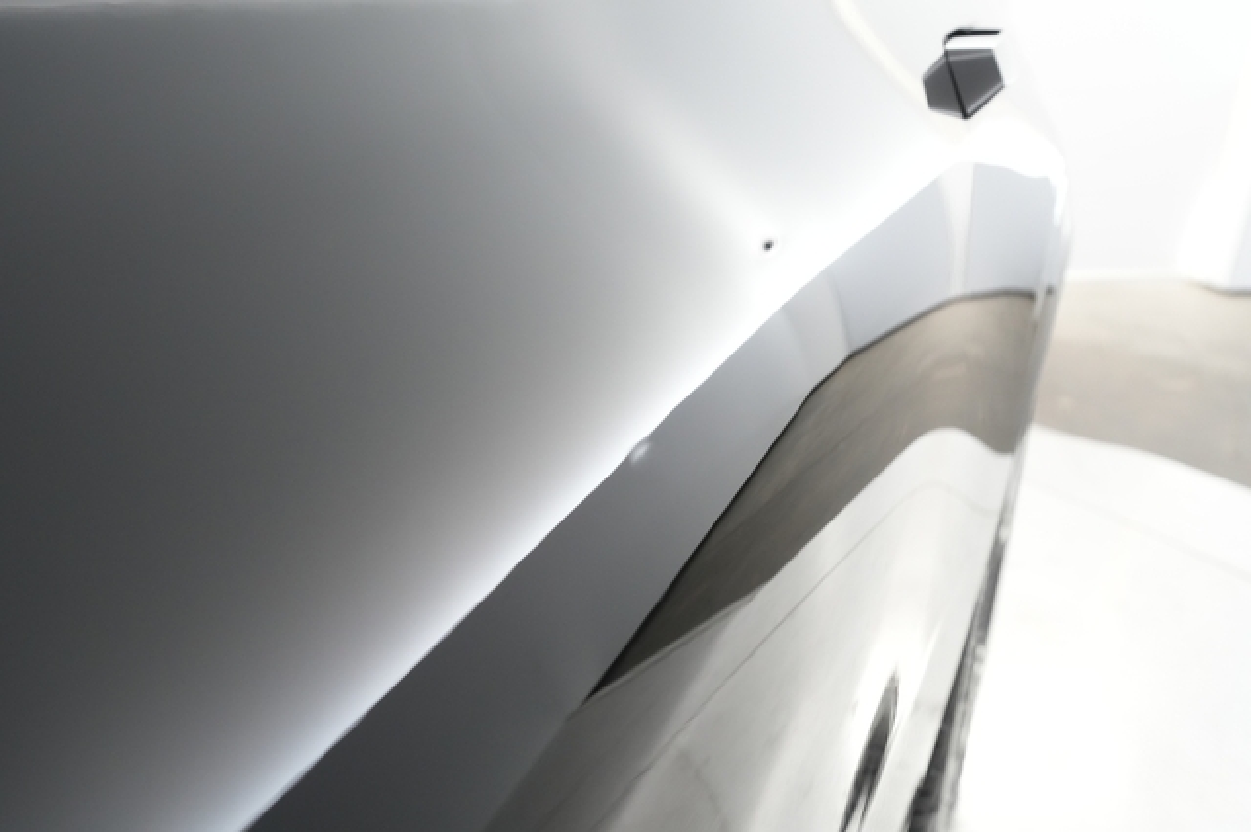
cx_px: 626
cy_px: 416
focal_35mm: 28
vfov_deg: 46.4
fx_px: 972
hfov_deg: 65.5
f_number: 4.5
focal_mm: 28
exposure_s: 1/100
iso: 4000
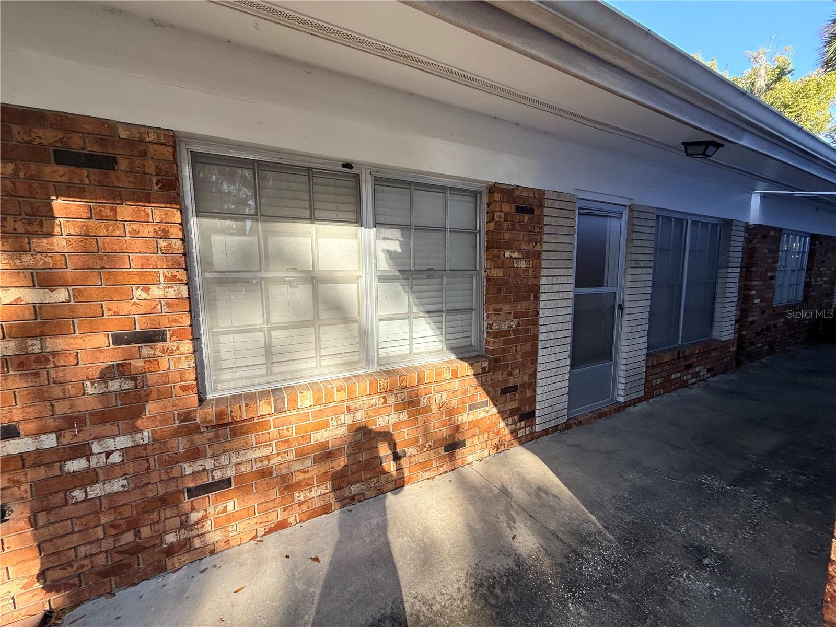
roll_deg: +0.8
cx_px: 418
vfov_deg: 85.7
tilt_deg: -6.4
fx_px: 338
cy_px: 314
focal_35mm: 14
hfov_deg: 102.1
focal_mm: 2.22
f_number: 2.2
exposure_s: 1/468
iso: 50
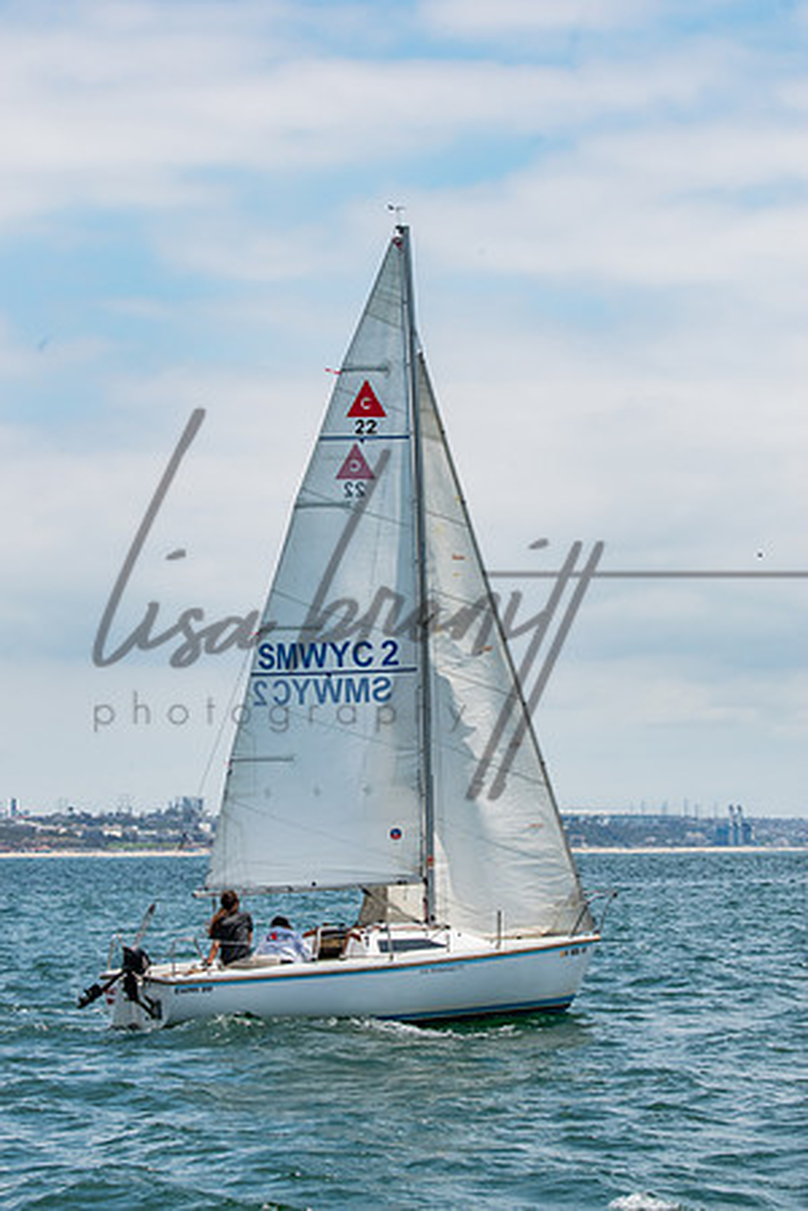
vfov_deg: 15.2
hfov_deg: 10.2
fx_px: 4545
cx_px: 404
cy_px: 606
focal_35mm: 135
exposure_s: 1/640
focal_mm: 90
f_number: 11
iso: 400
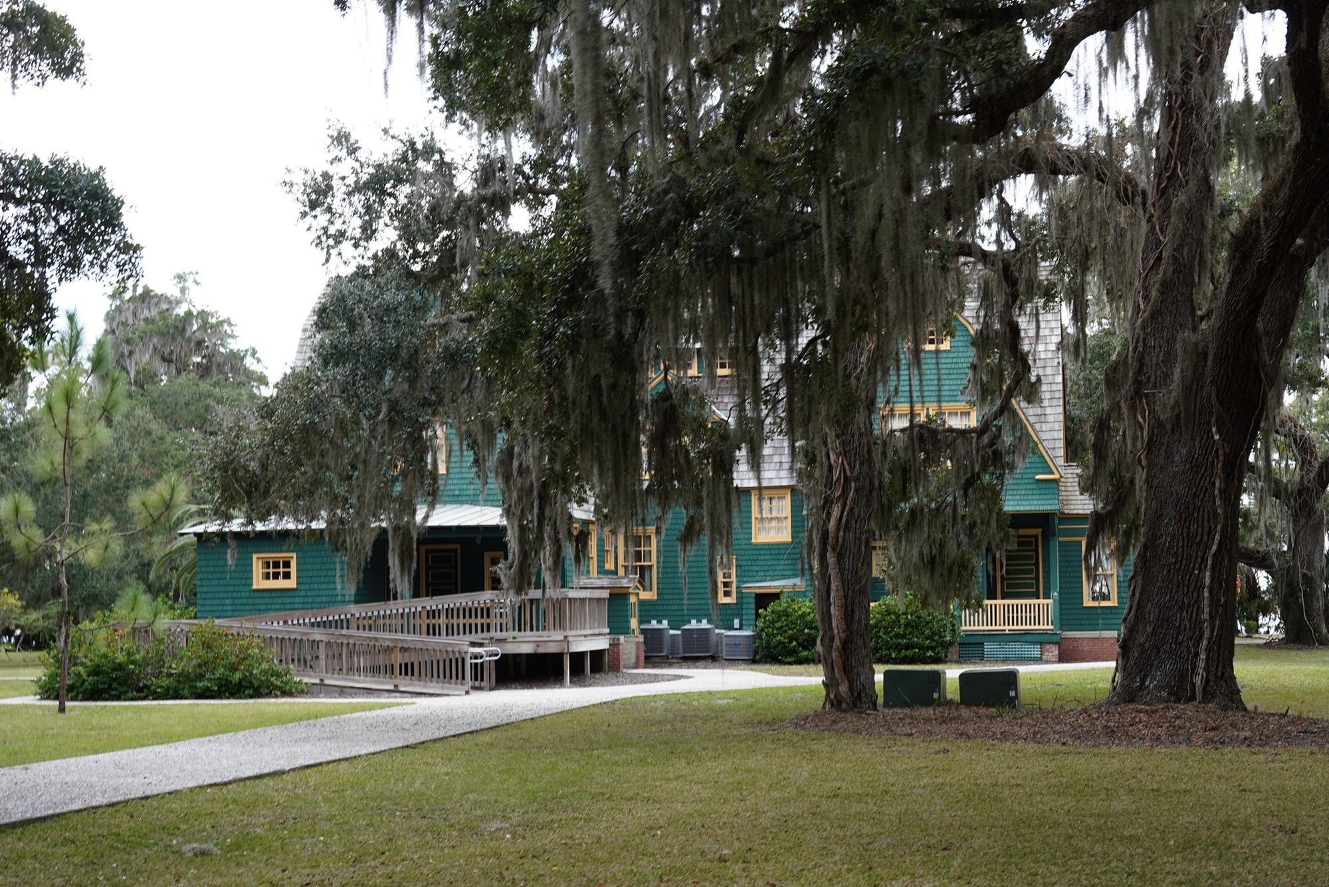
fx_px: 1366
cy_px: 444
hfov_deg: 51.9
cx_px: 664
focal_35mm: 37
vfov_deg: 36.0
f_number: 7.1
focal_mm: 37
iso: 400
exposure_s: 1/125
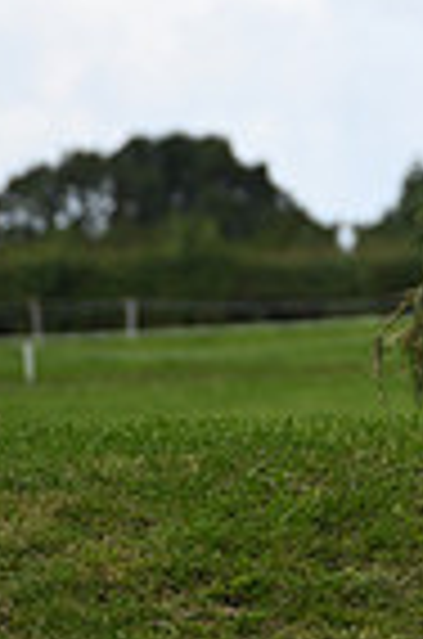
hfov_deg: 1.7
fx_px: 14505
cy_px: -124
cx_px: 990
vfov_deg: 2.5
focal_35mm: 819
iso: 220
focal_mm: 200
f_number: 4.5
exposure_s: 1/1250
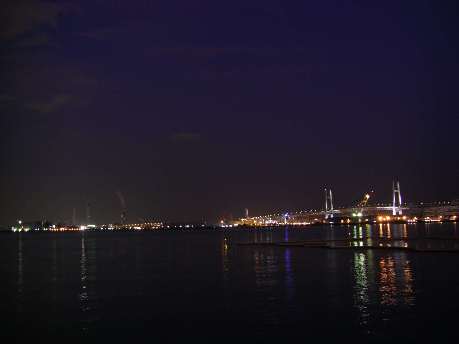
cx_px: 230
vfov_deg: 37.7
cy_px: 172
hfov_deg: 49.0
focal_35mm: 38
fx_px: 504
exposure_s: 4
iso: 50
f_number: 3.4
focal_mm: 6.3
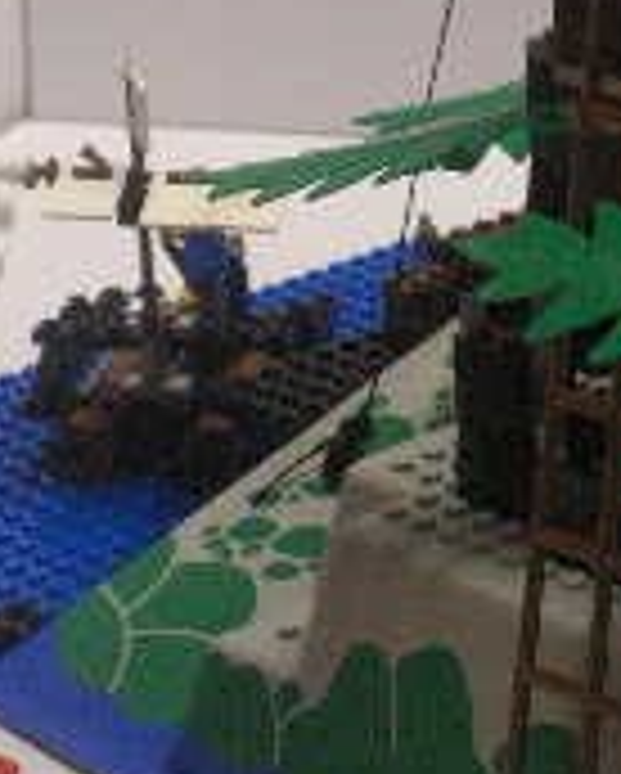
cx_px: 472
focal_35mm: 134
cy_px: 81
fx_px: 3073
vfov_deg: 14.2
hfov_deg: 11.5
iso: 160
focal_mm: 7.7
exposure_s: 1/30
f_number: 3.5
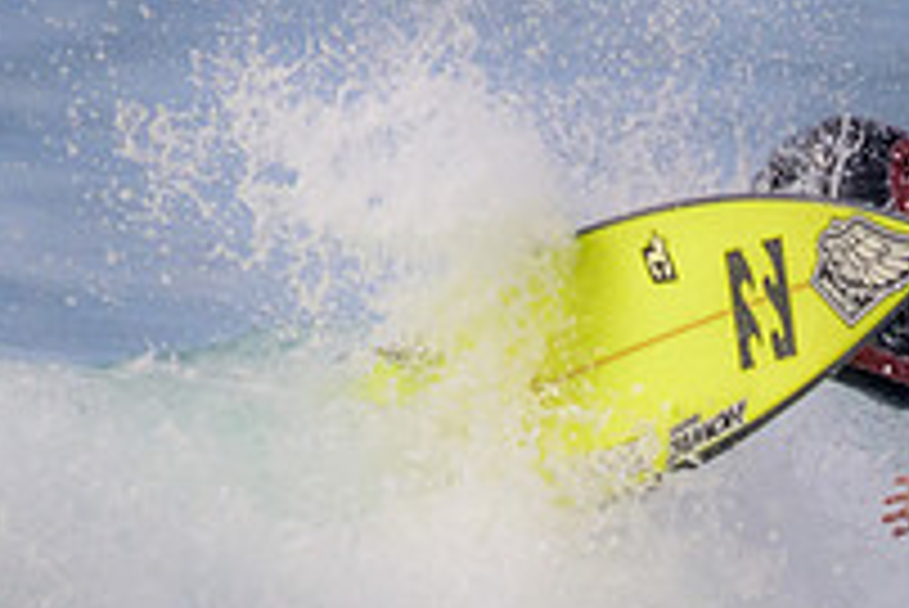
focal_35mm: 3142
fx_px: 79390
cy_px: 684
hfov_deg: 0.7
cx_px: 1249
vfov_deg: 0.4
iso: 1800
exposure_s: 1/2000
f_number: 11
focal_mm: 800
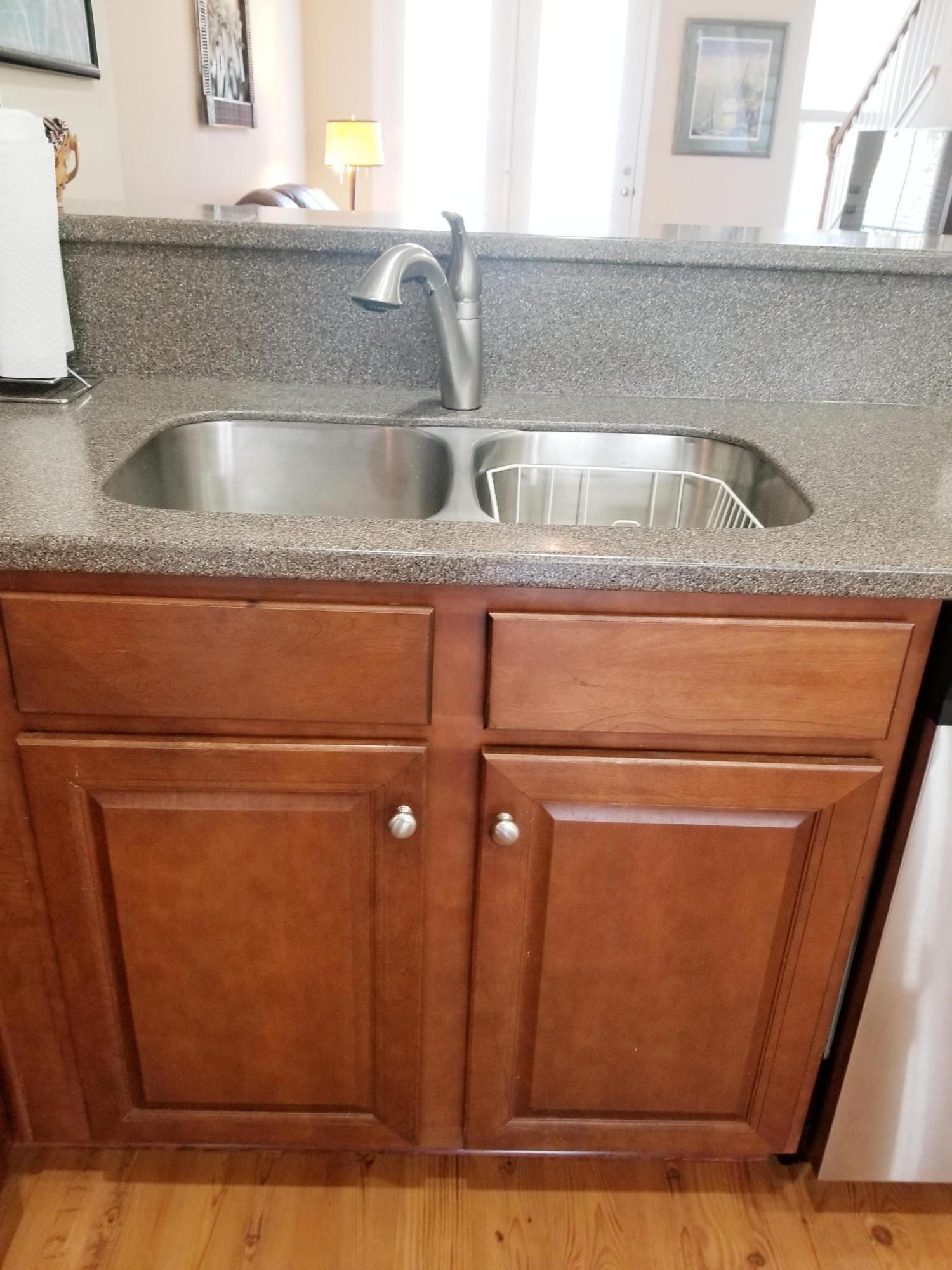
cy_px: 635
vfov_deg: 67.3
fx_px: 953
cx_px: 476
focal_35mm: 26
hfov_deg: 53.1
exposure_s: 1/24
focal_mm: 4.25
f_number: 1.7
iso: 160
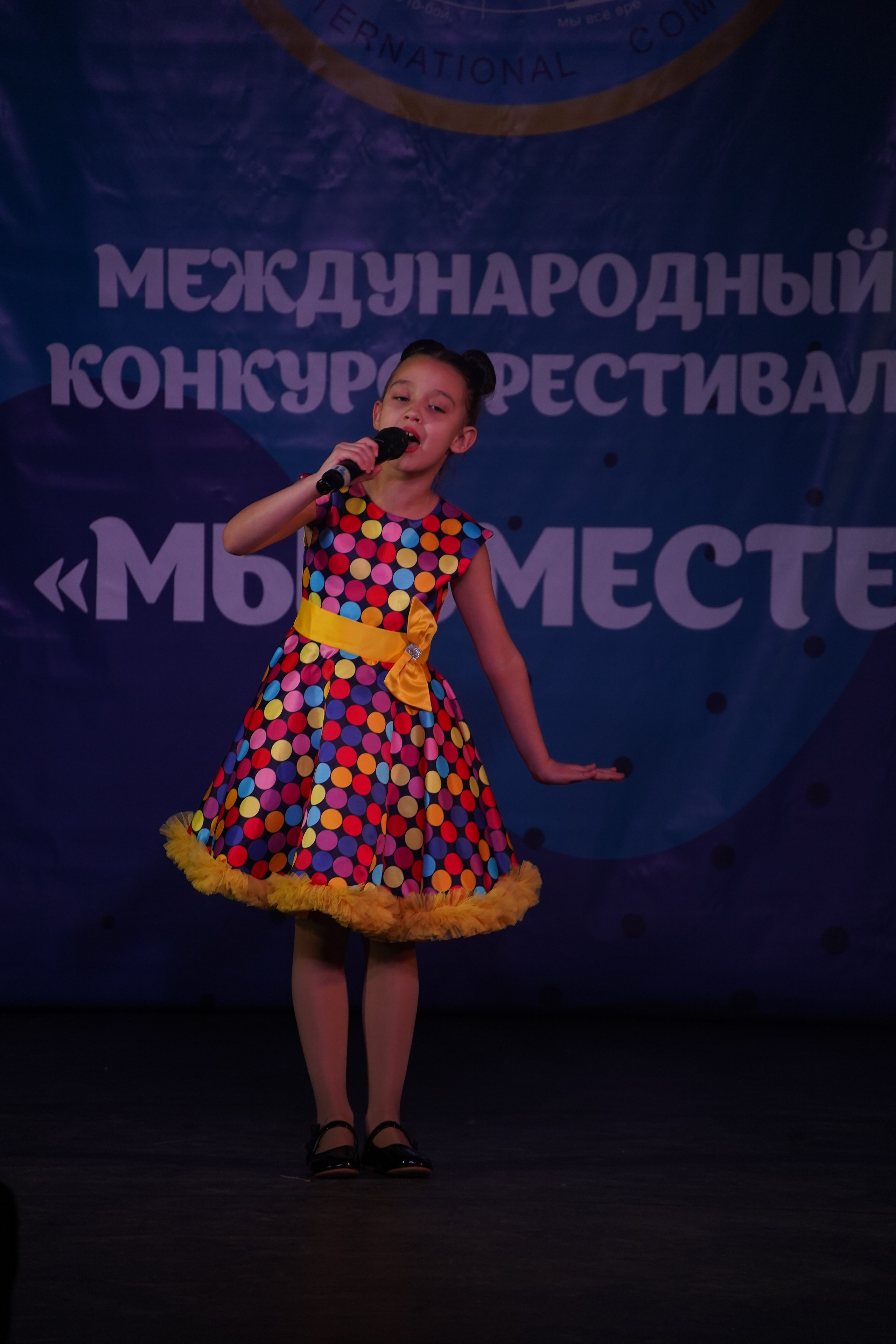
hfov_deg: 5.5
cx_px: 448
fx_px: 9295
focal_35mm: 249
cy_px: 672
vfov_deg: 8.3
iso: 1600
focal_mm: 249
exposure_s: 1/320
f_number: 6.3
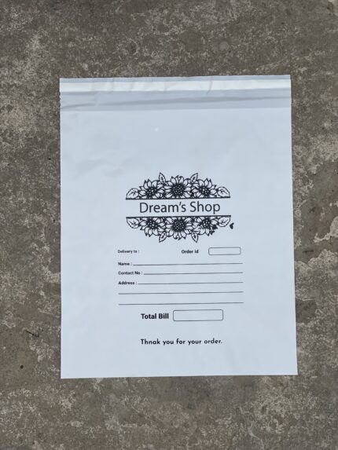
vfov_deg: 36.8
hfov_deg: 28.0
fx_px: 677
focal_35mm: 52
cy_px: 225
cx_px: 169
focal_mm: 6
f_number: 2
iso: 25
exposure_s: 1/122
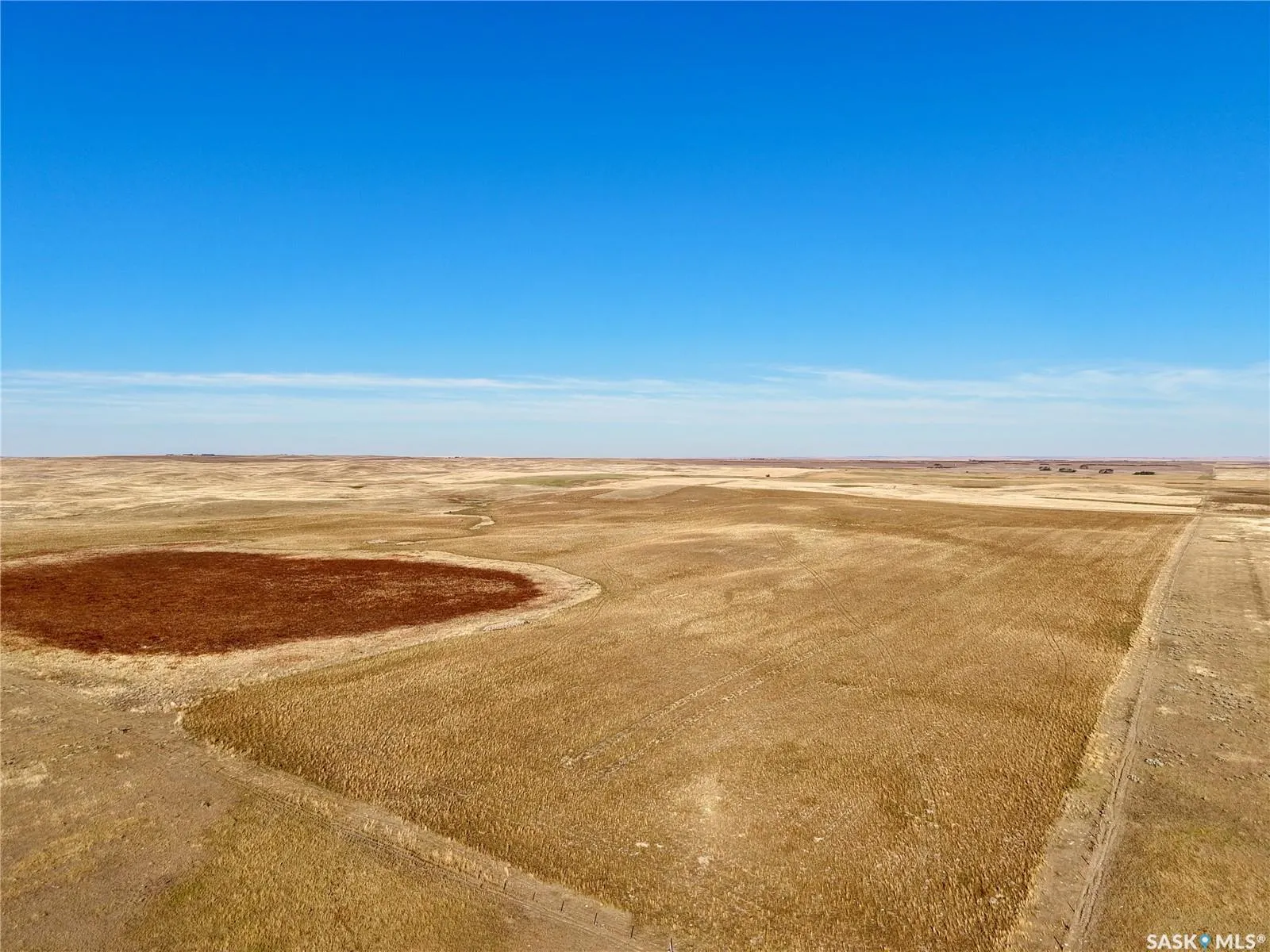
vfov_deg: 56.8
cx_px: 635
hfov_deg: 71.6
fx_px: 881
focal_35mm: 24
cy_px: 476
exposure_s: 1/4000
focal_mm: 8.67
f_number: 1.8
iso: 100
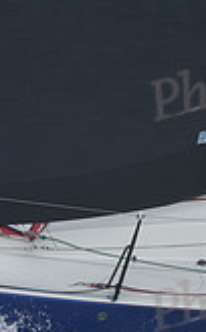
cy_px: 145
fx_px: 2281
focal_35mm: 253
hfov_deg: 5.0
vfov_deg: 8.3
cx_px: 541
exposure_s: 1/800
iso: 250
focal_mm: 70
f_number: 9
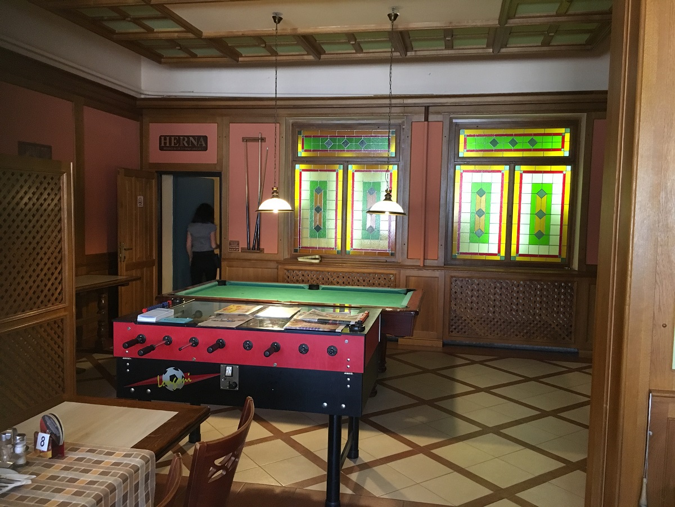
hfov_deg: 61.7
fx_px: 565
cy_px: 254
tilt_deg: -2.2
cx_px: 338
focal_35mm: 29
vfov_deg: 48.2
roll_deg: -1.4
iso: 200
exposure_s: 1/25
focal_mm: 4.15
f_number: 2.2
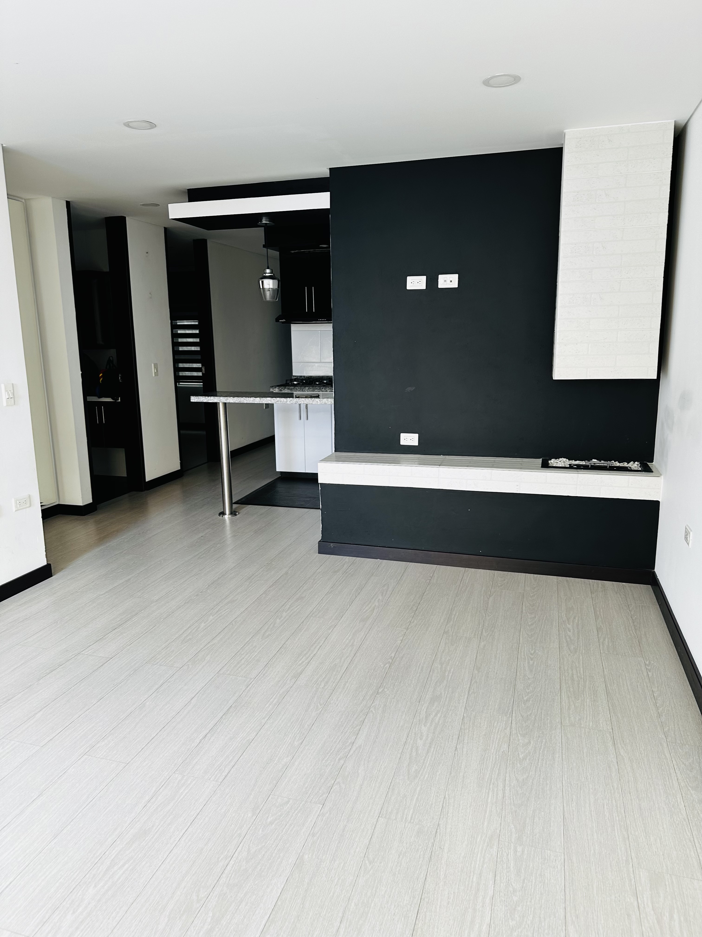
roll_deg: +0.8
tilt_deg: -10.8
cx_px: 351
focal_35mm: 24
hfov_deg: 56.8
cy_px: 468
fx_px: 649
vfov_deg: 71.6
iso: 80
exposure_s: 1/121
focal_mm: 6.86
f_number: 1.78
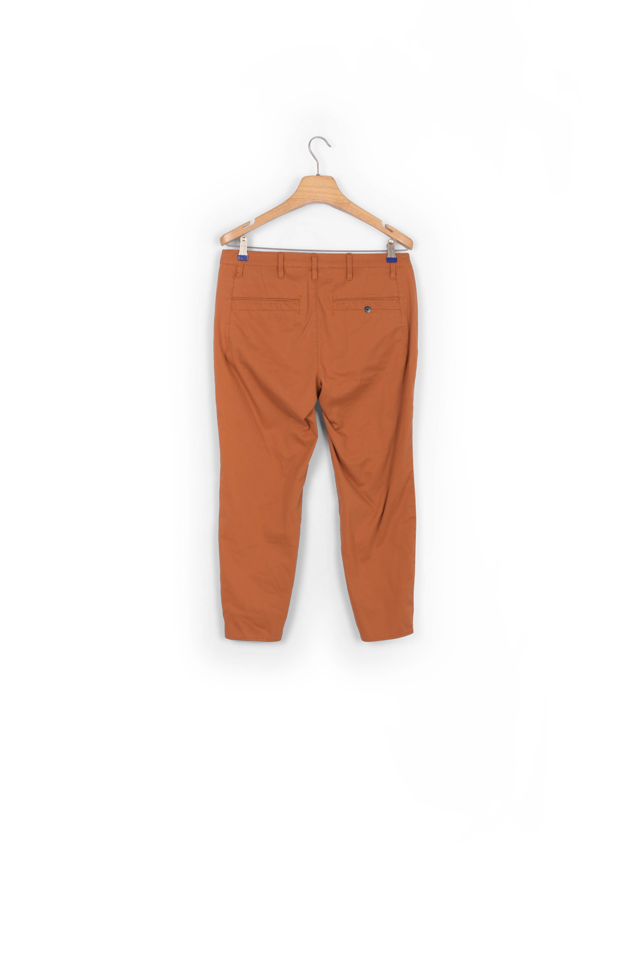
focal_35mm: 39
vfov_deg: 49.6
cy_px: 476
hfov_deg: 34.2
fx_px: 1032
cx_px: 318
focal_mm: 39
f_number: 13
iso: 100
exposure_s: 1/200
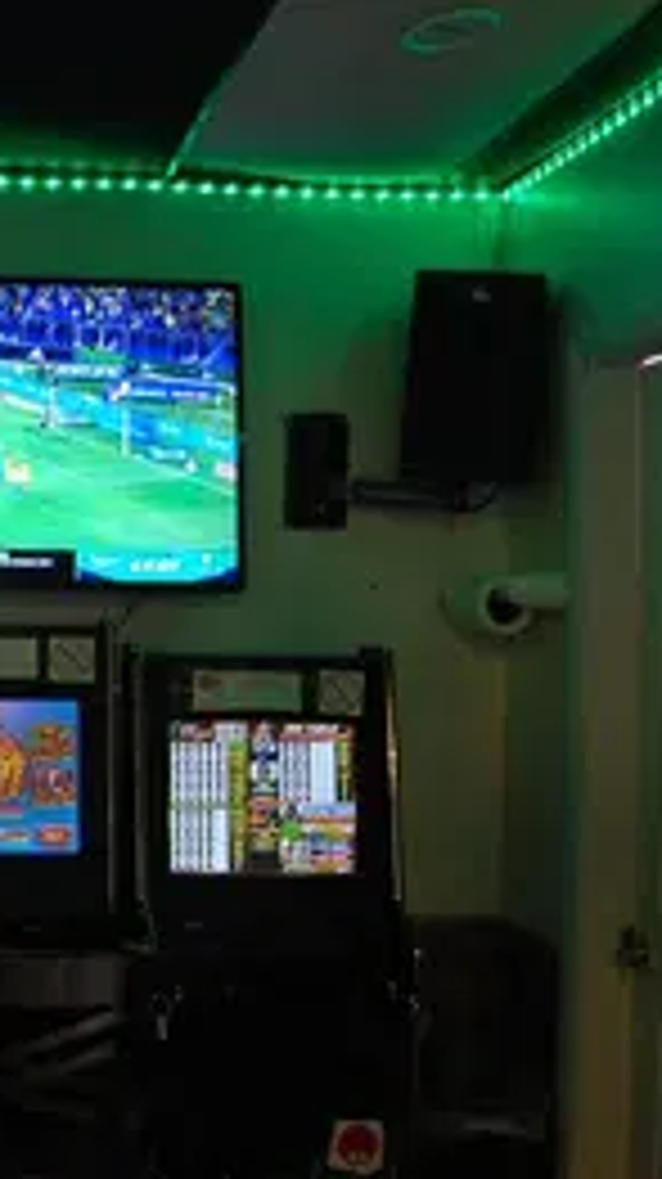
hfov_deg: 23.5
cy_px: 594
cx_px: -50
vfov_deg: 42.9
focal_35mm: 48
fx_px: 1501
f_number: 3.8
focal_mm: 20
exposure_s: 1/20
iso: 800
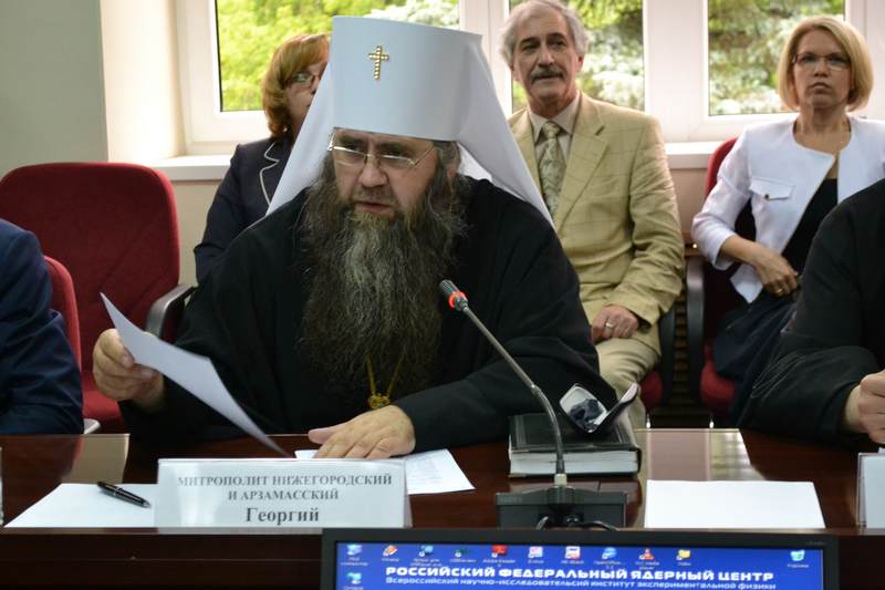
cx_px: 442
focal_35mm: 82
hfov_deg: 24.6
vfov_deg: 16.5
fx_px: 2028
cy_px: 295
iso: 2200
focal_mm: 55
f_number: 5.6
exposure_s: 1/60
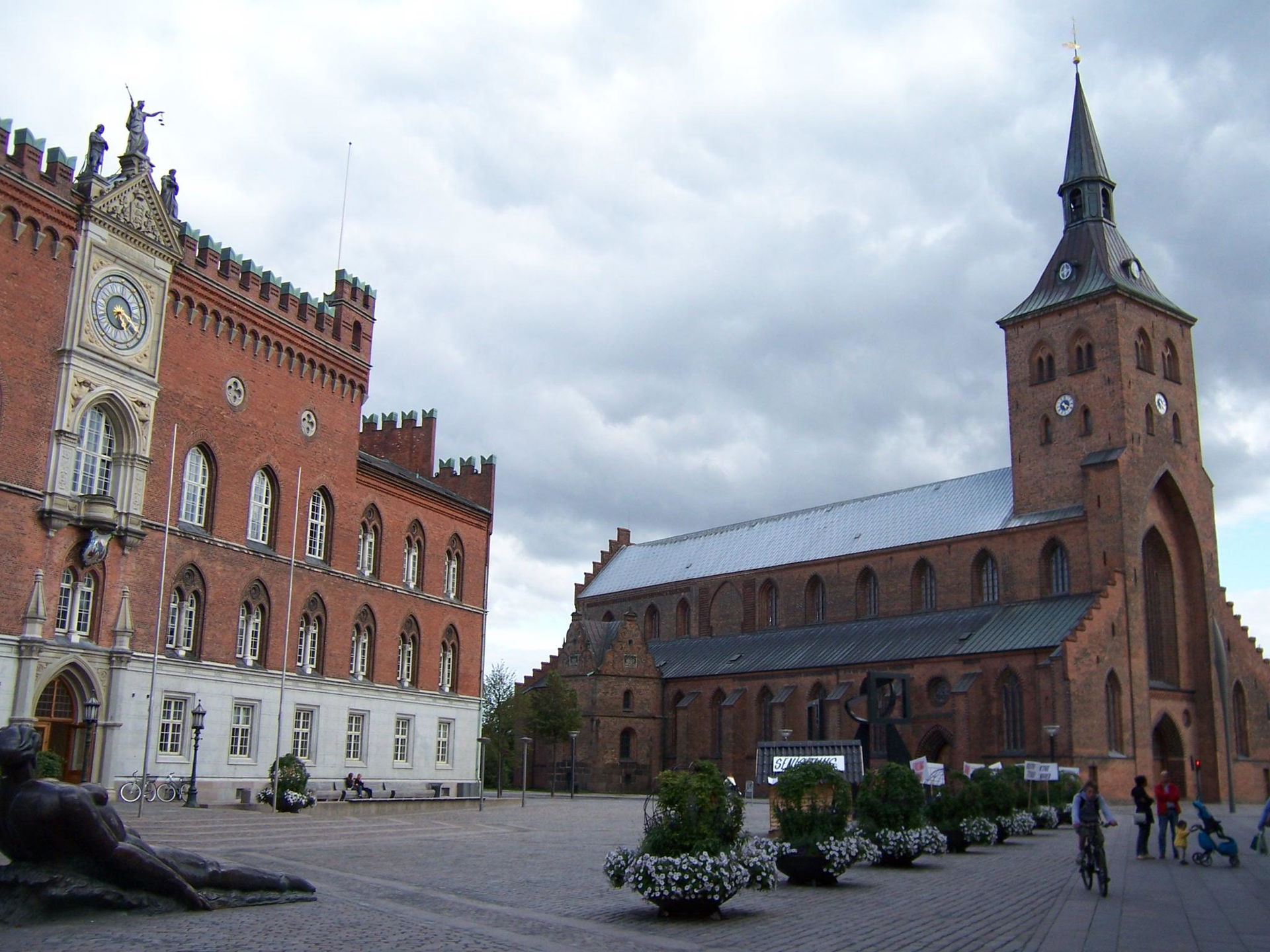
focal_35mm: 33
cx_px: 635
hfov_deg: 55.4
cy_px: 476
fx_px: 1211
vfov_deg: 42.9
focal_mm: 5.5
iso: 80
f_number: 3.4
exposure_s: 1/250
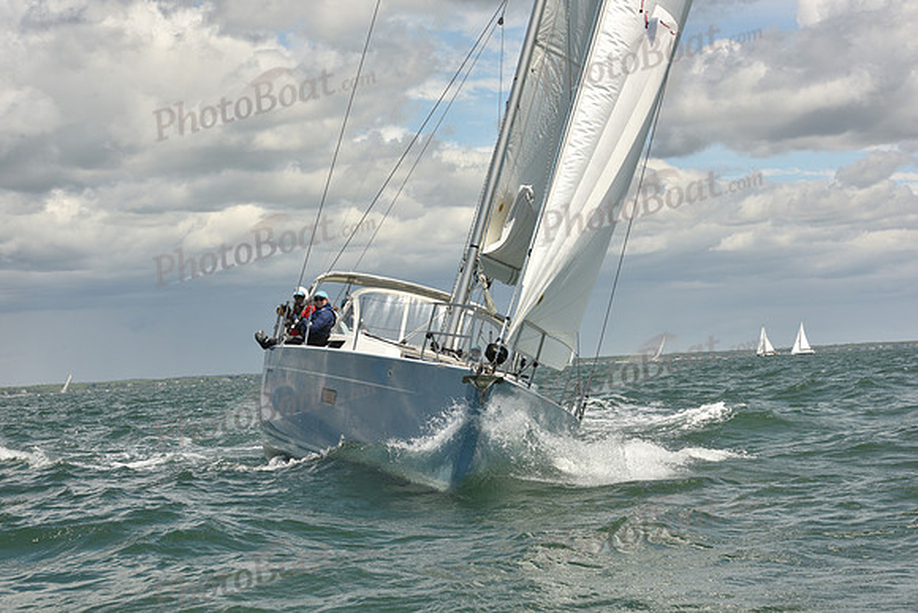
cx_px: 459
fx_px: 2168
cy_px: 306
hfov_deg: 23.9
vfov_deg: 16.1
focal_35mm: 85
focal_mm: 85
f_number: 13
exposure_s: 1/800
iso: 320
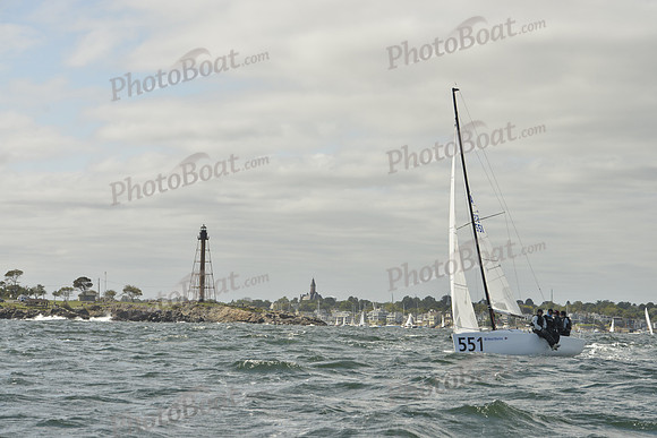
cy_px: 219
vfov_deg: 14.9
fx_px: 1679
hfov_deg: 22.1
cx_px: 328
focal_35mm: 92
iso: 400
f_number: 9
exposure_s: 1/1600
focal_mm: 92
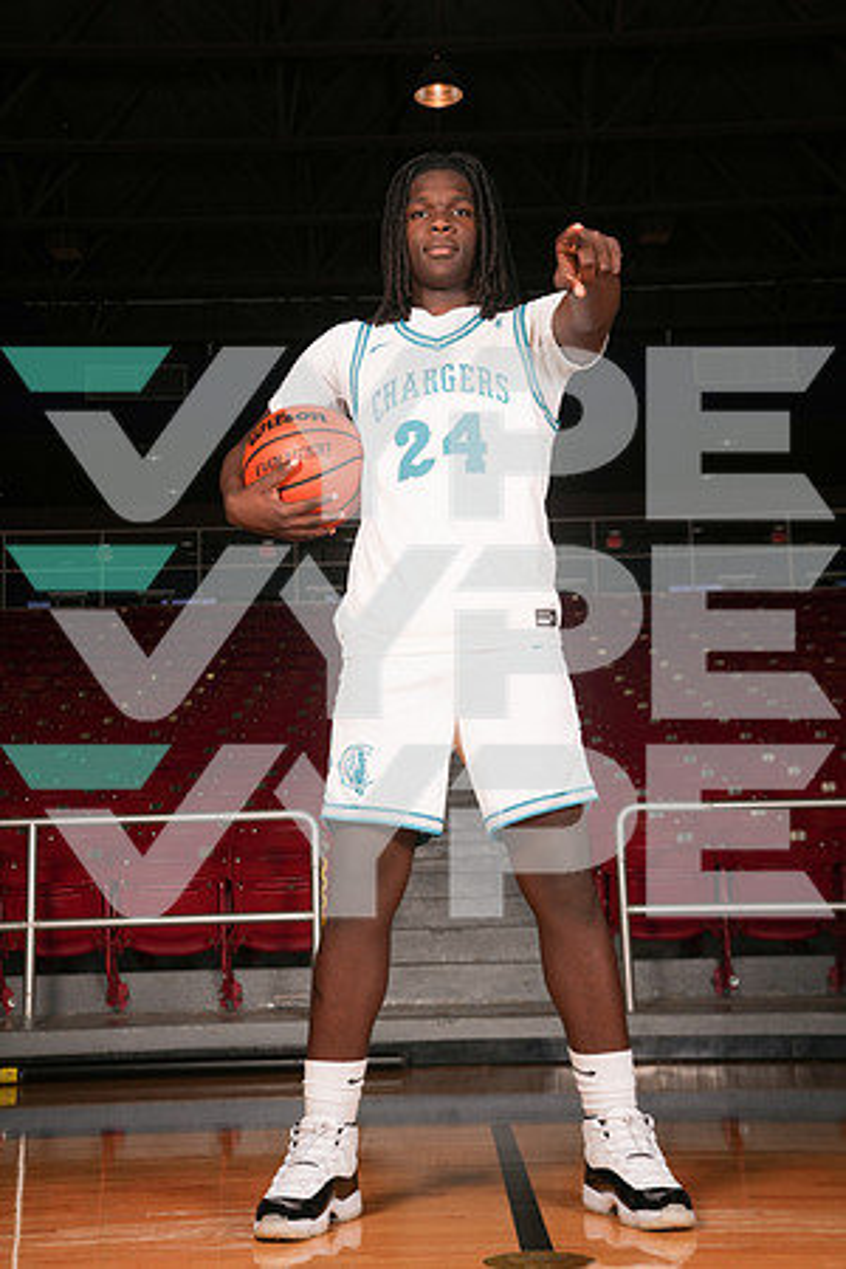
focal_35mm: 50
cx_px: 423
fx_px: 1762
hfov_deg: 27.0
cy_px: 634
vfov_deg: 39.6
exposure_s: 1/200
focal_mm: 50
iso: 400
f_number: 8
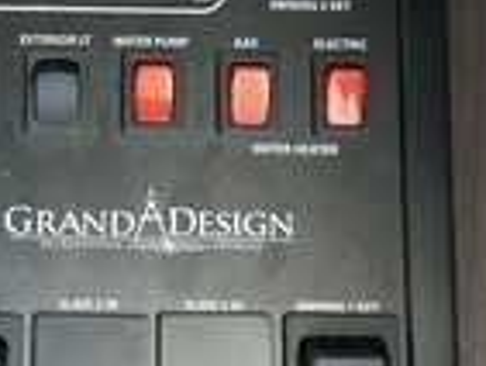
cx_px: 65
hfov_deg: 23.3
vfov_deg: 18.0
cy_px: 169
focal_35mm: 82
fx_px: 1152
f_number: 1.8
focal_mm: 3
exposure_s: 1/47
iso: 320
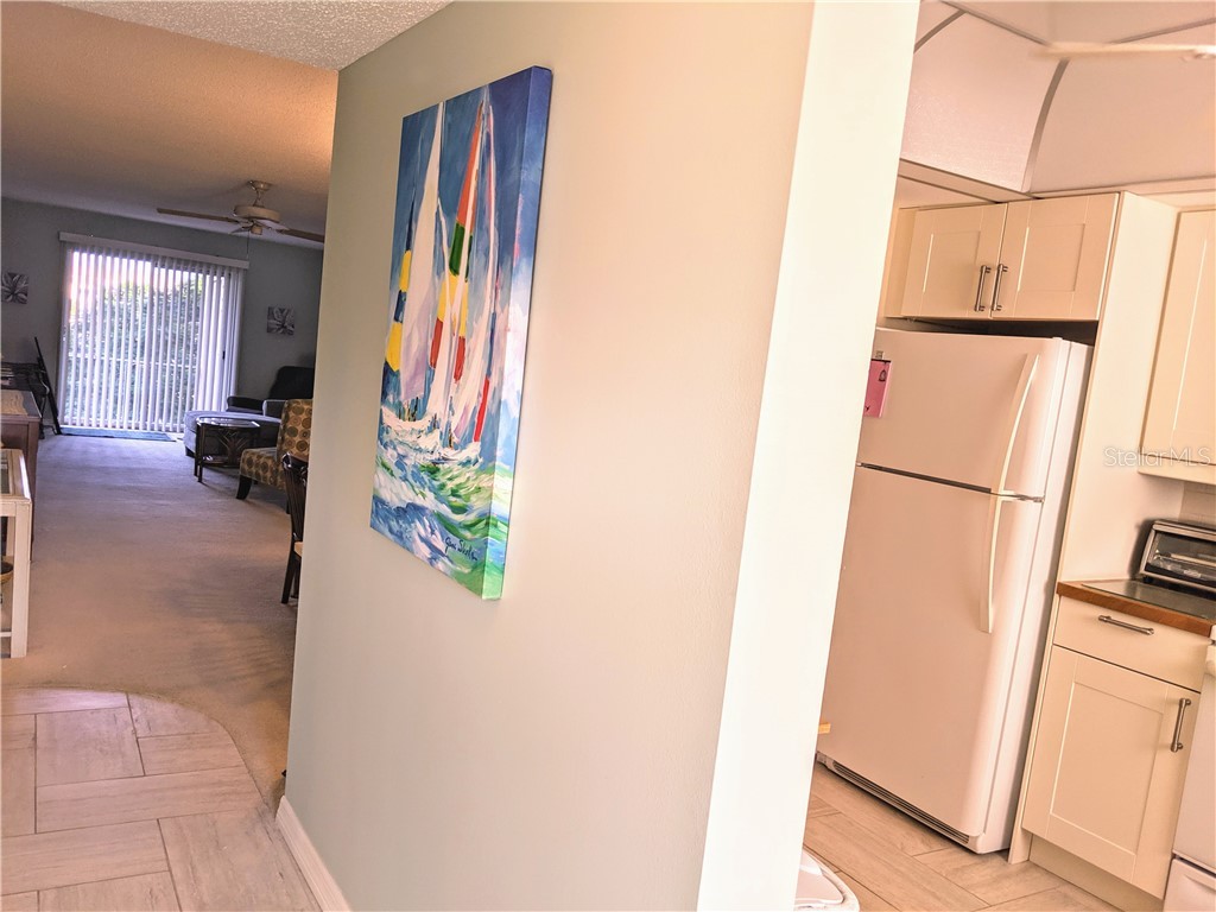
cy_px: 456
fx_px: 948
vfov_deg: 51.4
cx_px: 608
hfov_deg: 65.3
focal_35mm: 27
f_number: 1.8
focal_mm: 4.44
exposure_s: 1/120
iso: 62
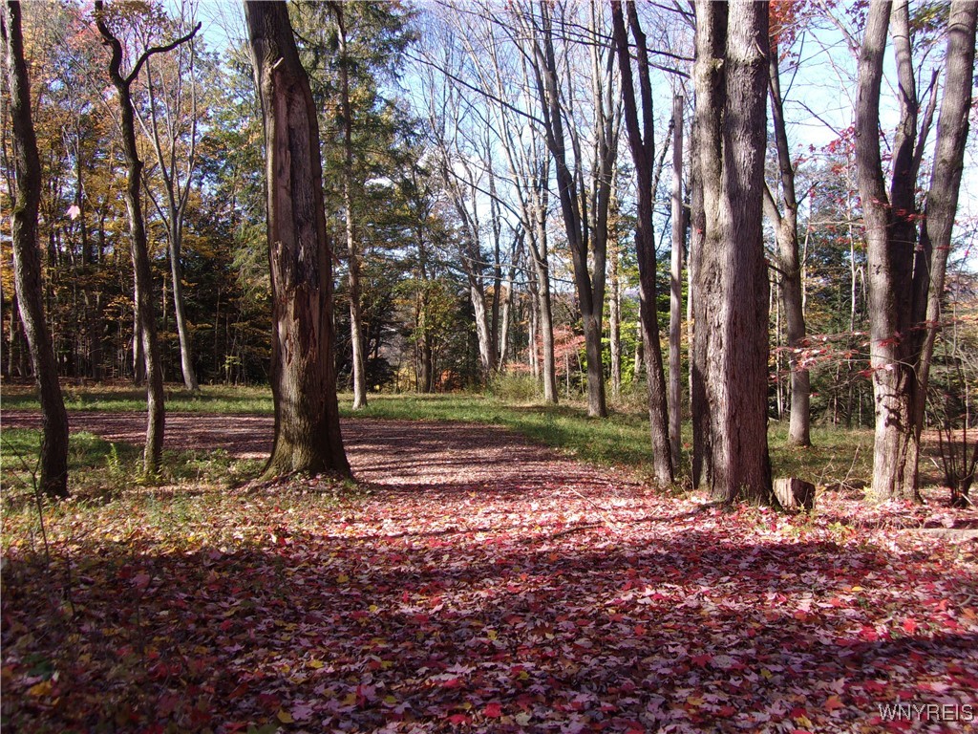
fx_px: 961
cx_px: 489
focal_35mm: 34
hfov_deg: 54.0
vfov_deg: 41.8
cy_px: 367
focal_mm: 6.1
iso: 80
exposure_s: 1/250
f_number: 3.3
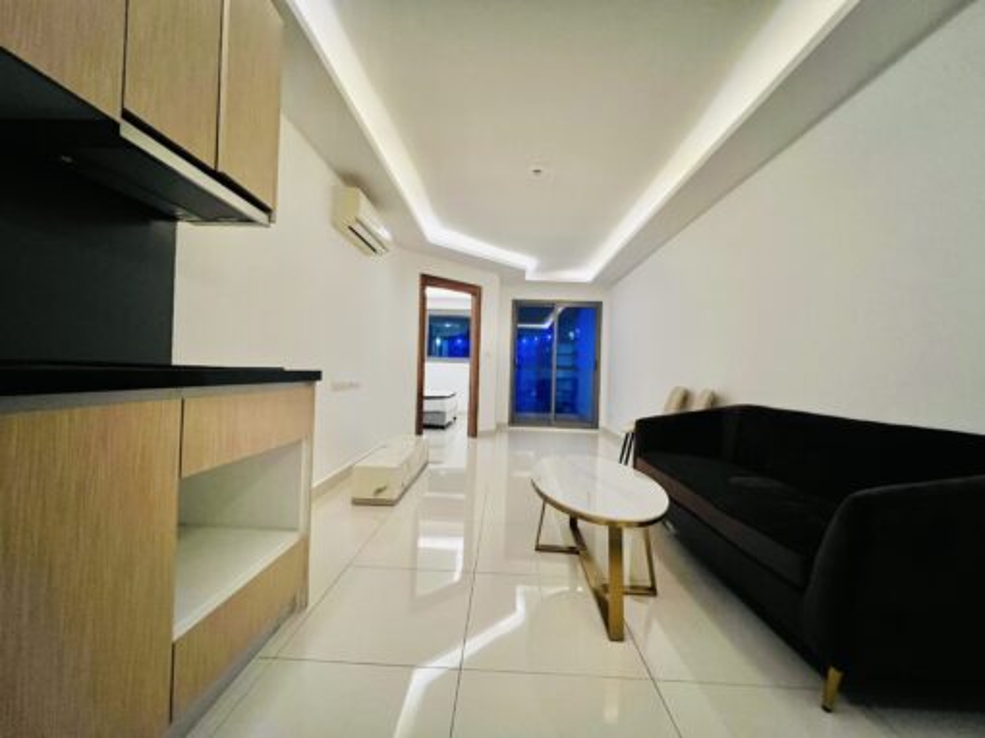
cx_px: 492
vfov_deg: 89.9
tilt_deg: +0.1
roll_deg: -2.5
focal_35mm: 13
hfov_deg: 106.2
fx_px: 370
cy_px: 369
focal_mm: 1.57
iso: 800
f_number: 1.8
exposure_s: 1/50
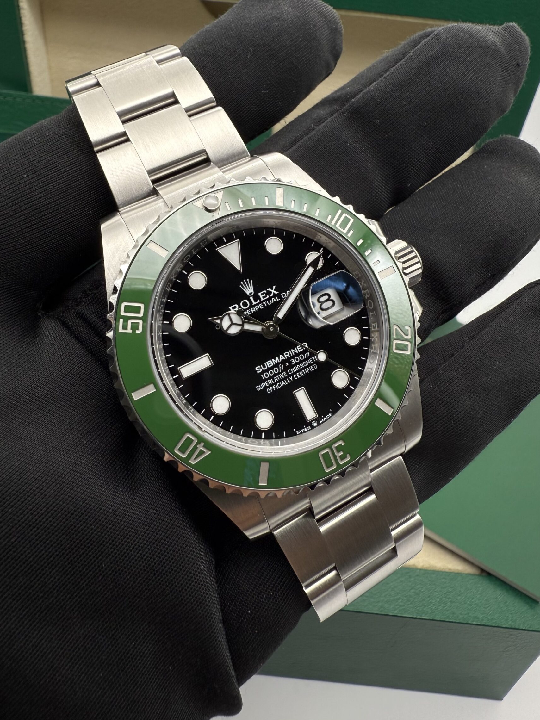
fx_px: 562
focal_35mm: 27
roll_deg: -6.9
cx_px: 263
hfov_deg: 51.3
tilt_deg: -36.3
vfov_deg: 65.1
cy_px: 319
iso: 64
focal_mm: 2.22
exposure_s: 1/207
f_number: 2.2
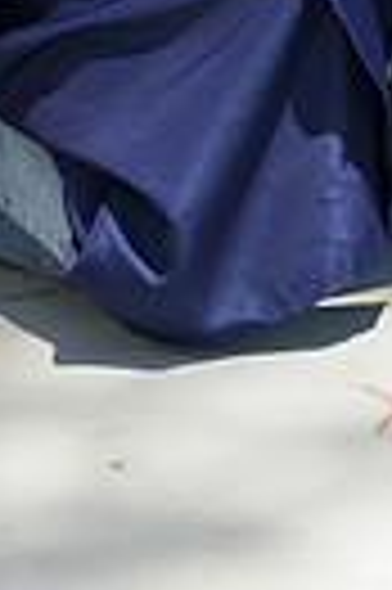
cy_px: -266
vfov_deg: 6.8
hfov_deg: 4.6
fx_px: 4913
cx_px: 230
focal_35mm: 300
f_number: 4
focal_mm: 87
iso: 800
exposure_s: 1/3200
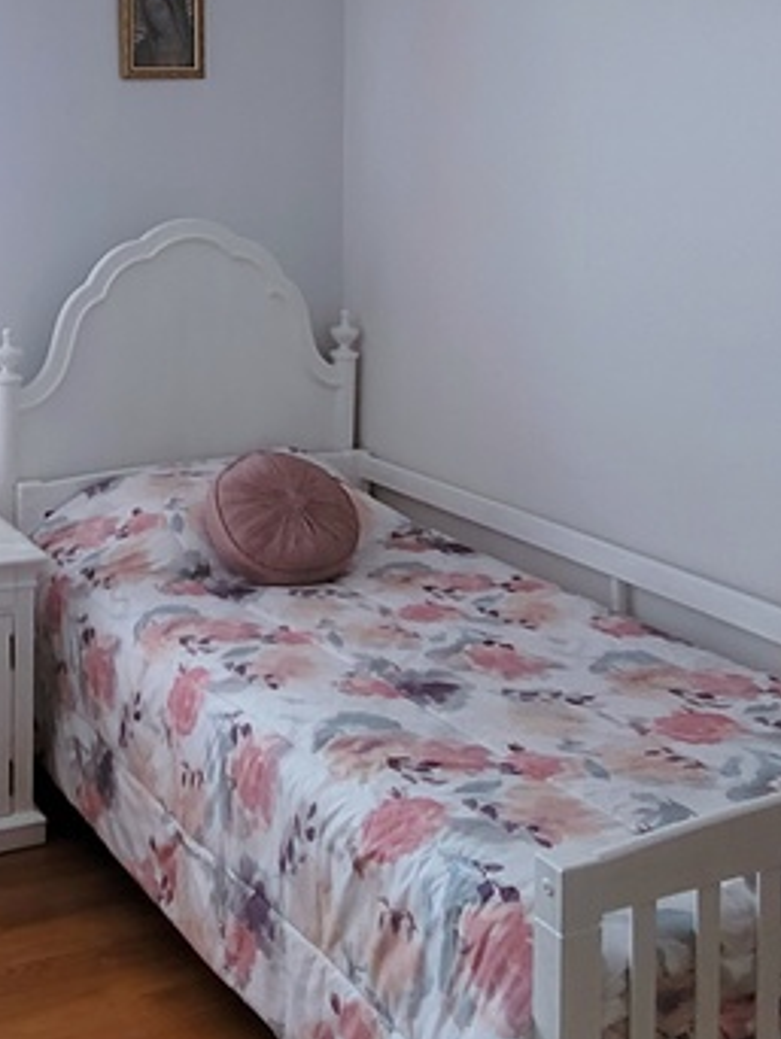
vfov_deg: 43.5
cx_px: 85
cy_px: 201
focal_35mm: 41
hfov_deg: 33.4
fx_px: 1232
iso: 160
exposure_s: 1/60
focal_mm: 2.2
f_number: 2.2
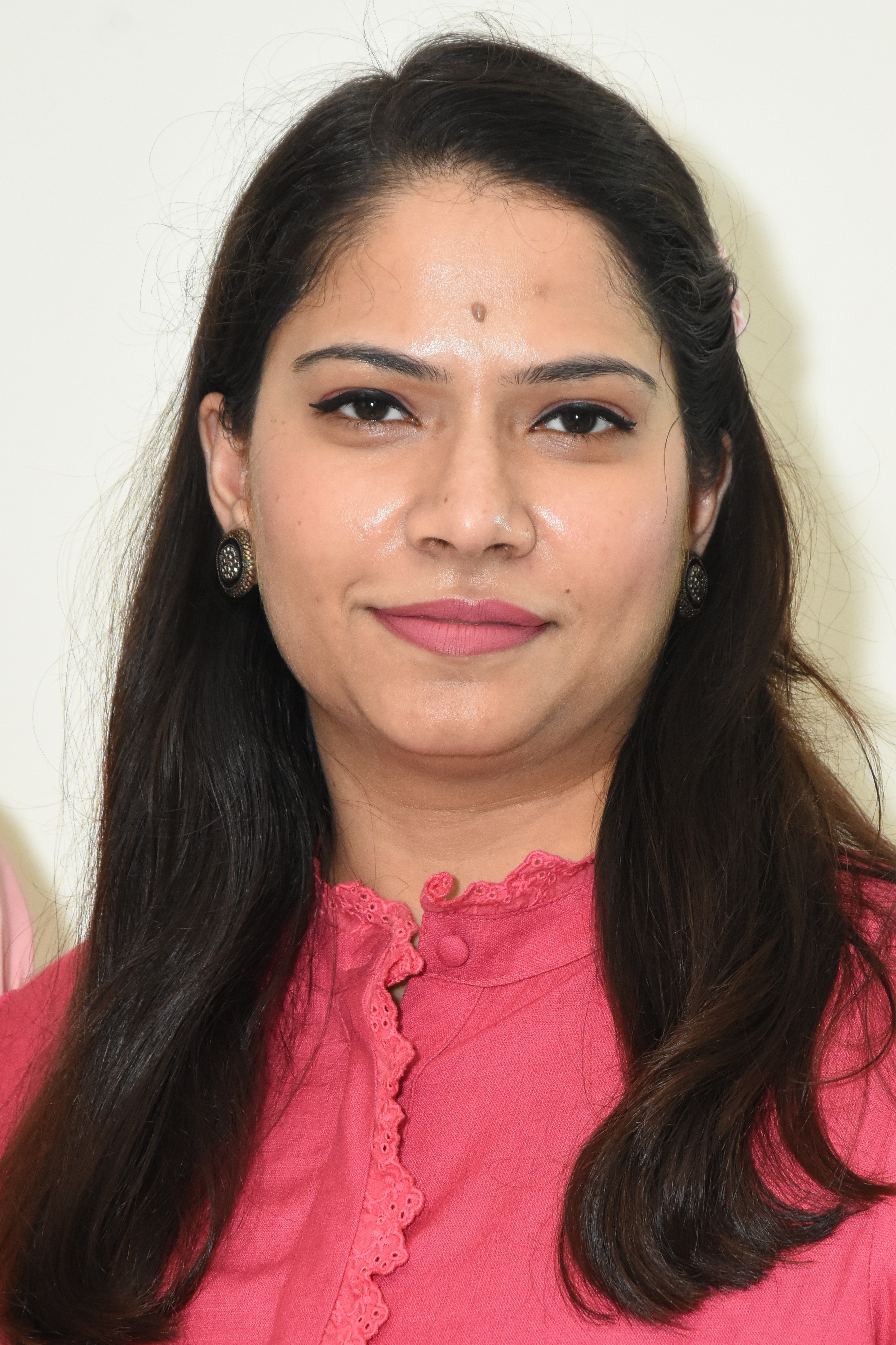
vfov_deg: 13.0
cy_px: 672
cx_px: 448
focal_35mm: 158
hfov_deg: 8.7
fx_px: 5879
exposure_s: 1/125
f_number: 9
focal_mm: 105
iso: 1600
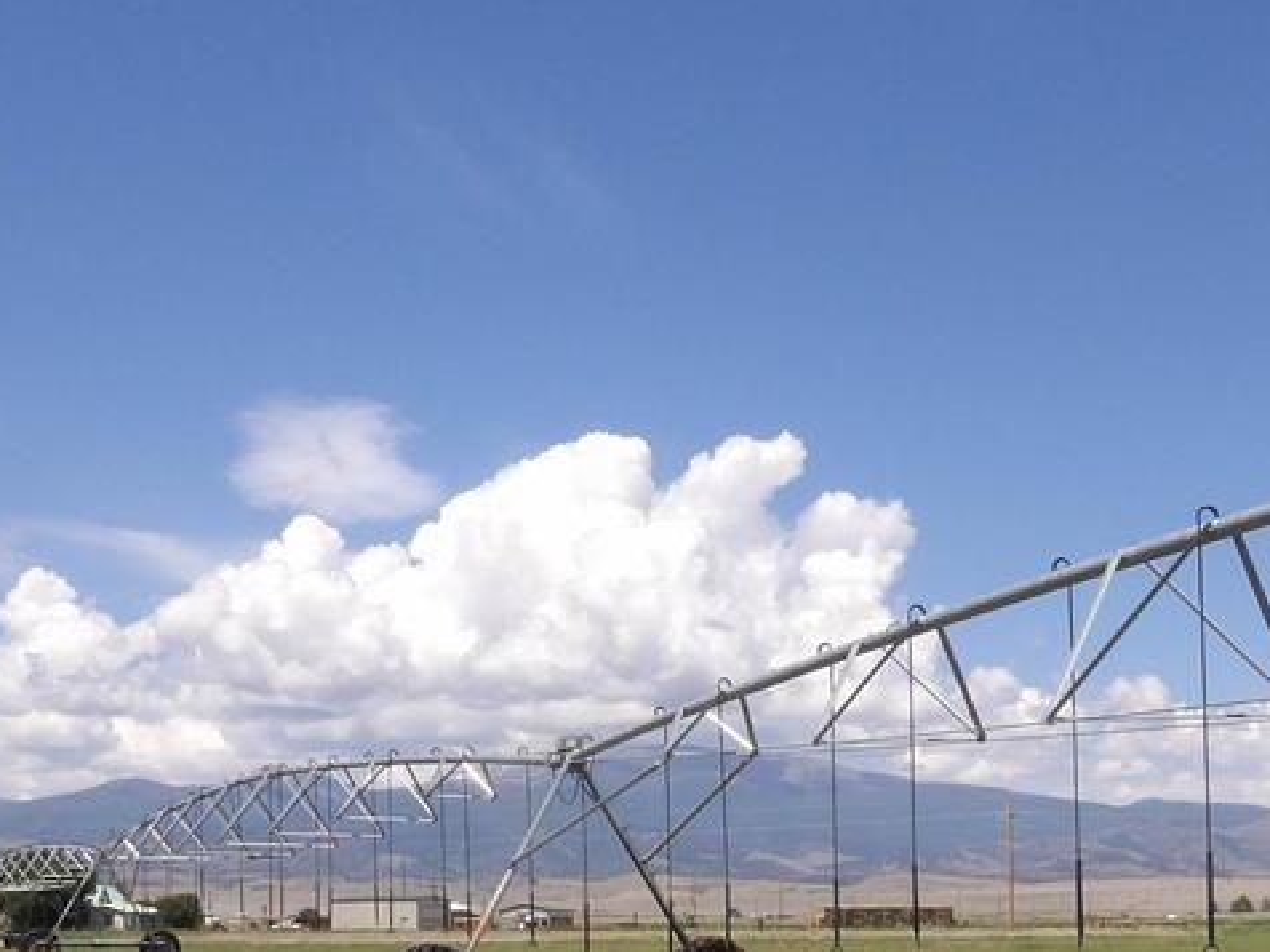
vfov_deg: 20.4
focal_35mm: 71
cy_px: 805
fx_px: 2605
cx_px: 694
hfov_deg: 27.4
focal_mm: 5.9
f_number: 7.1
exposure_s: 1/338
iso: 100
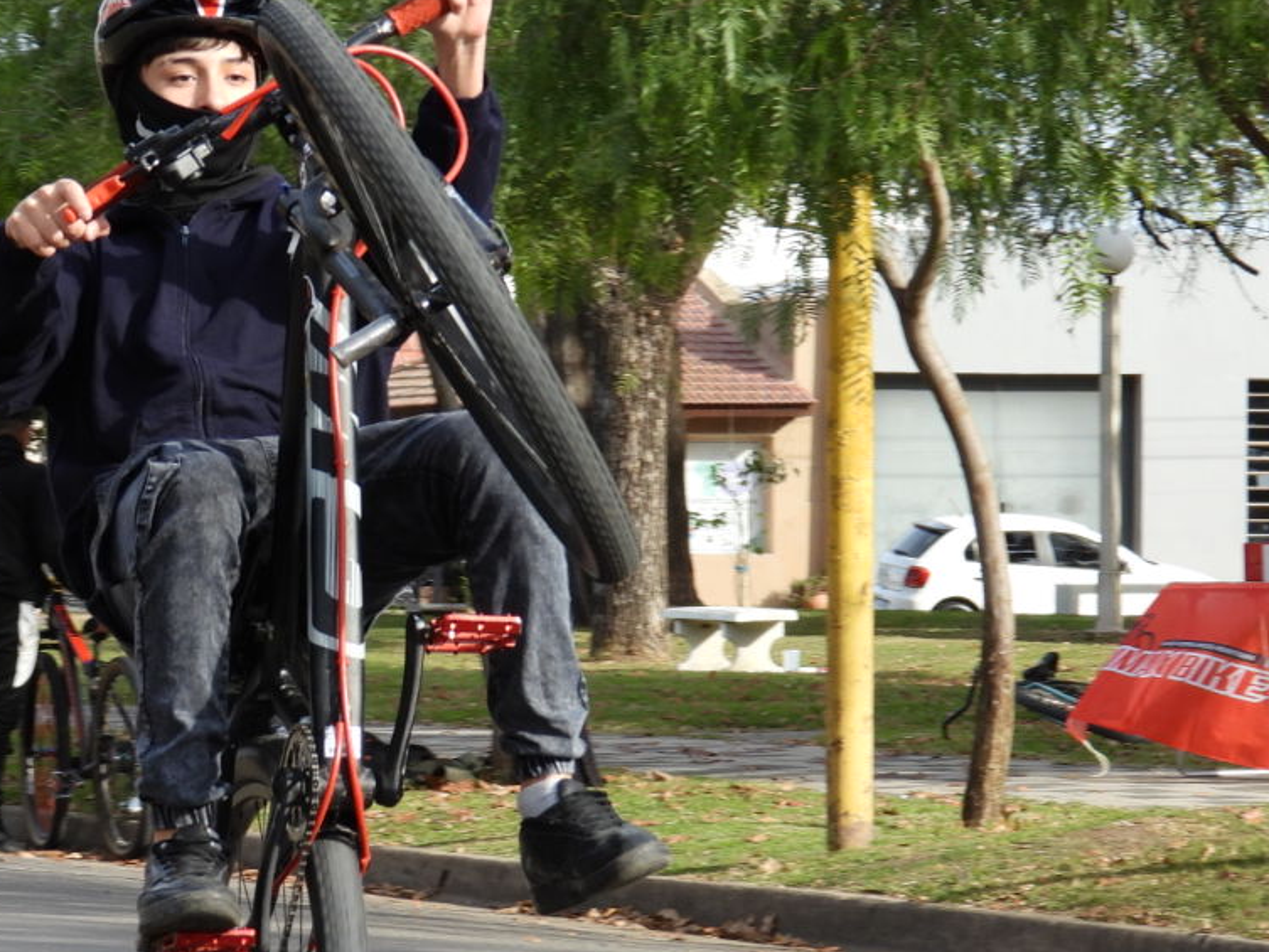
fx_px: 9460
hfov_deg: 7.7
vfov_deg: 5.8
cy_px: 556
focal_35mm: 258
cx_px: 352
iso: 100
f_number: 4
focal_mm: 24.3
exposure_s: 1/320
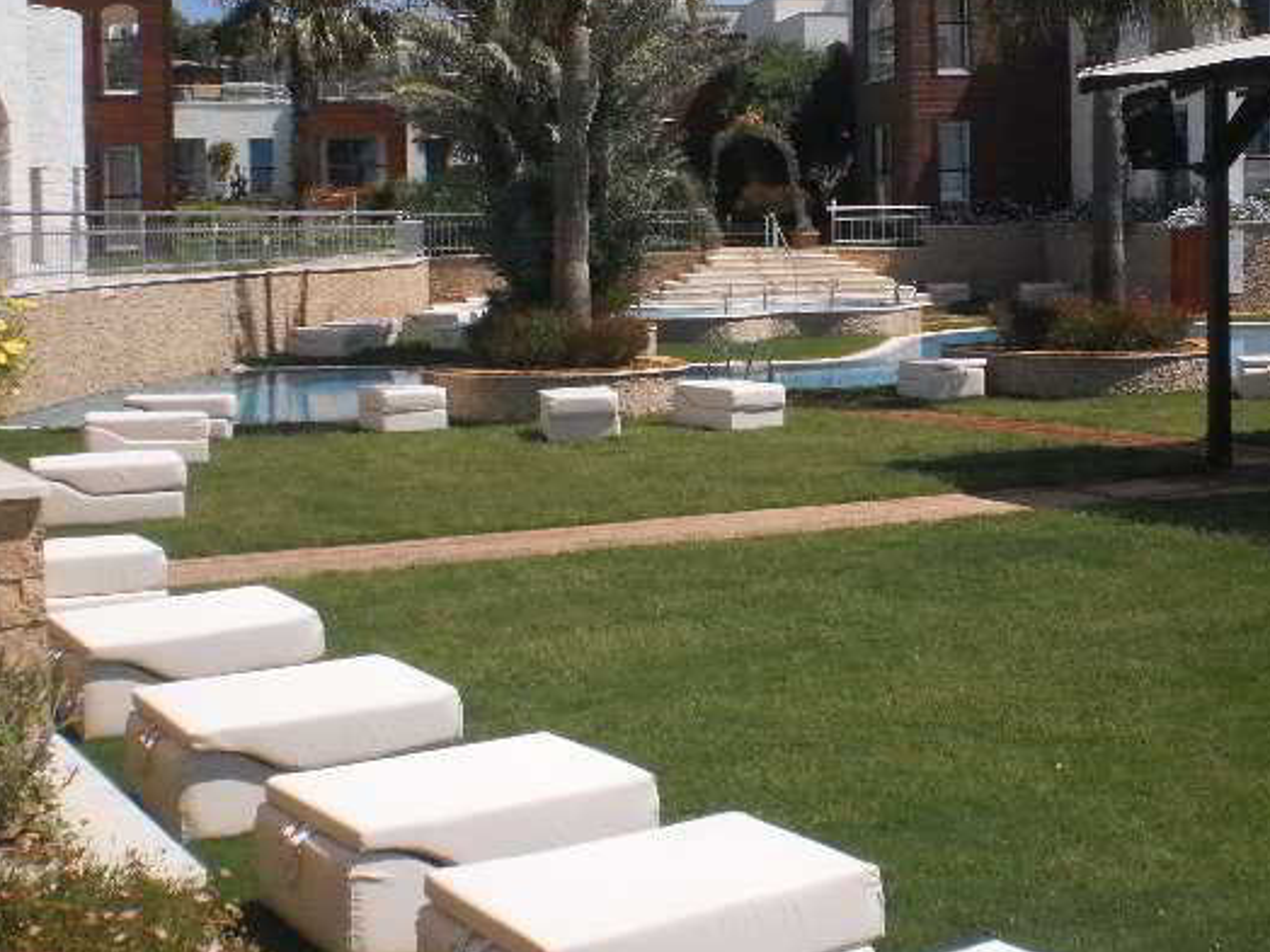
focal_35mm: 55
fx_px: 2018
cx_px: 802
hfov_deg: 34.7
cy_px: 288
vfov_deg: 26.4
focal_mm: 6.3
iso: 100
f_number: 4.6
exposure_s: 1/1250
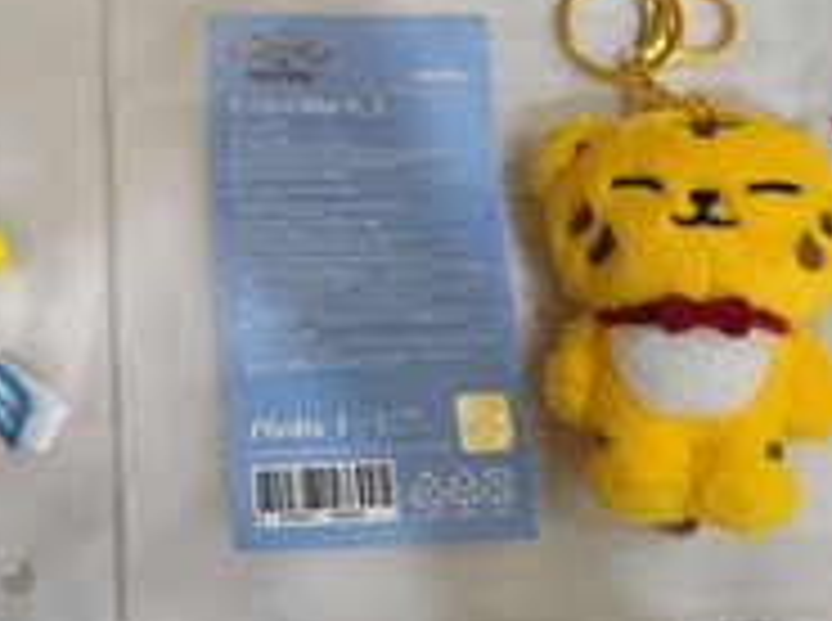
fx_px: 1247
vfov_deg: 27.6
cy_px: 176
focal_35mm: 52
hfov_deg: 35.5
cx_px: 144
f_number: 1.8
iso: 500
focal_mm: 5.59
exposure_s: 1/60
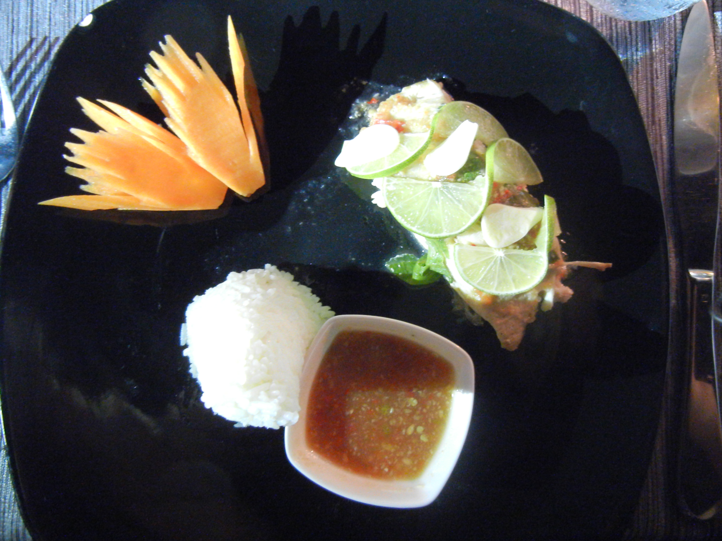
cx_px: 361
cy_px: 270
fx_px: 626
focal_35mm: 30
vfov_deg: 46.8
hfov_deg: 60.0
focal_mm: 5.4
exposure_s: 1/6.6
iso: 400
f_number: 3.5
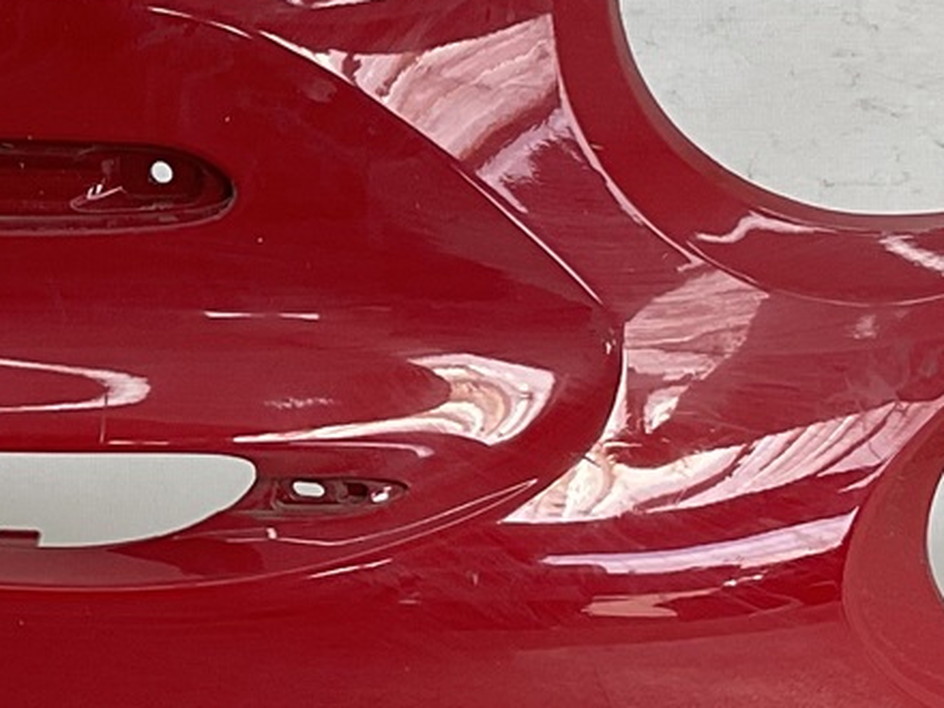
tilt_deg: -6.5
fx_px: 3627
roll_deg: -1.9
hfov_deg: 14.4
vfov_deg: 11.1
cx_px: -161
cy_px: 356
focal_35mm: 133
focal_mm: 3
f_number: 1.8
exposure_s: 1/161
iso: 16
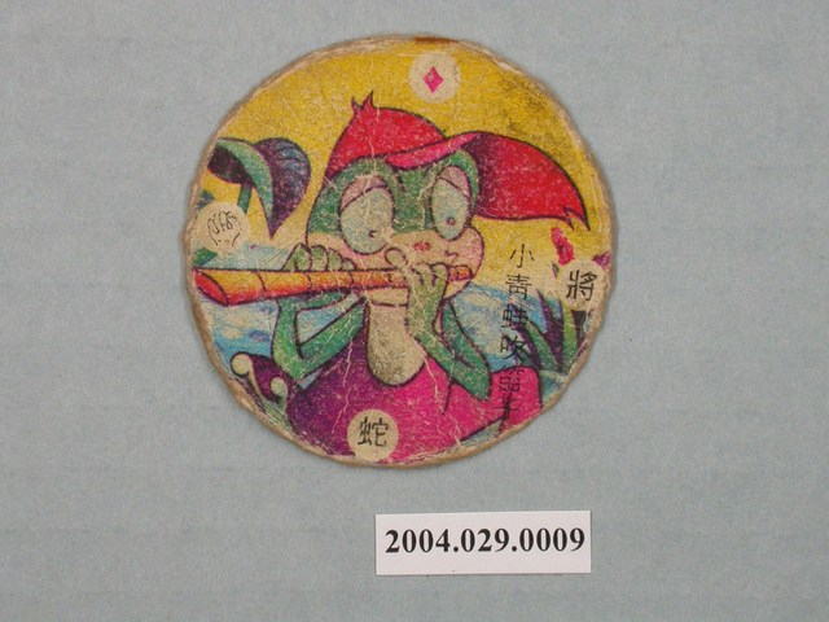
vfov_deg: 9.6
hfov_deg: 12.8
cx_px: 414
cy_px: 311
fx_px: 3688
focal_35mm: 154
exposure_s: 1/30
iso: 200
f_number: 6.5
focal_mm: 32
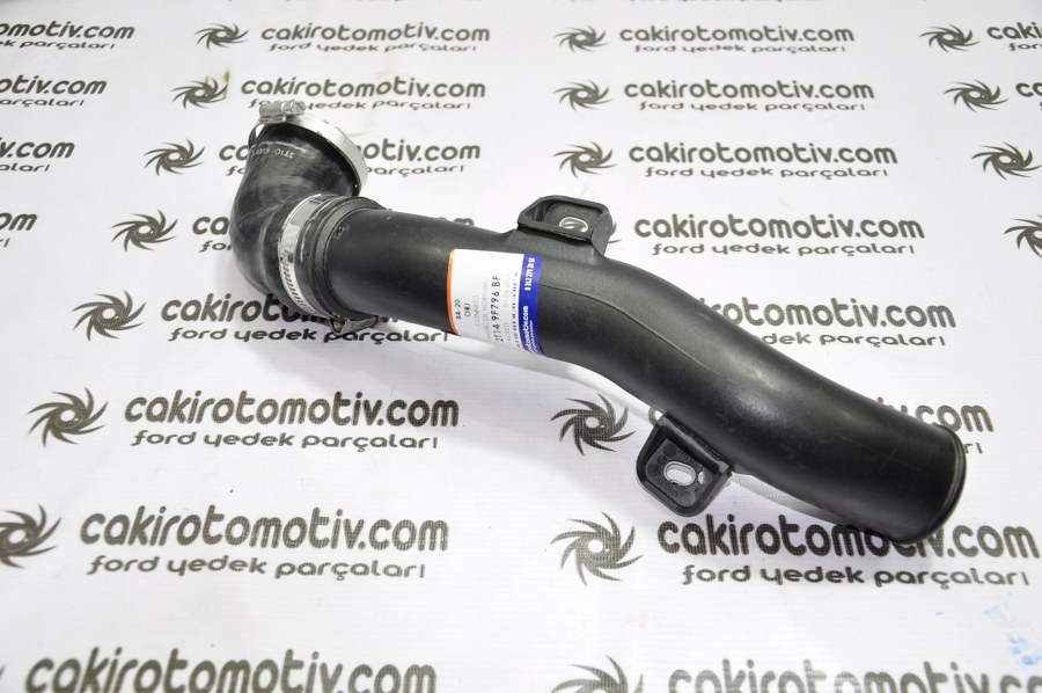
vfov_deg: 34.1
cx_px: 521
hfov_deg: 49.6
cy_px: 346
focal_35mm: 39
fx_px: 1128
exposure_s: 1/15
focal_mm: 26
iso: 200
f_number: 4
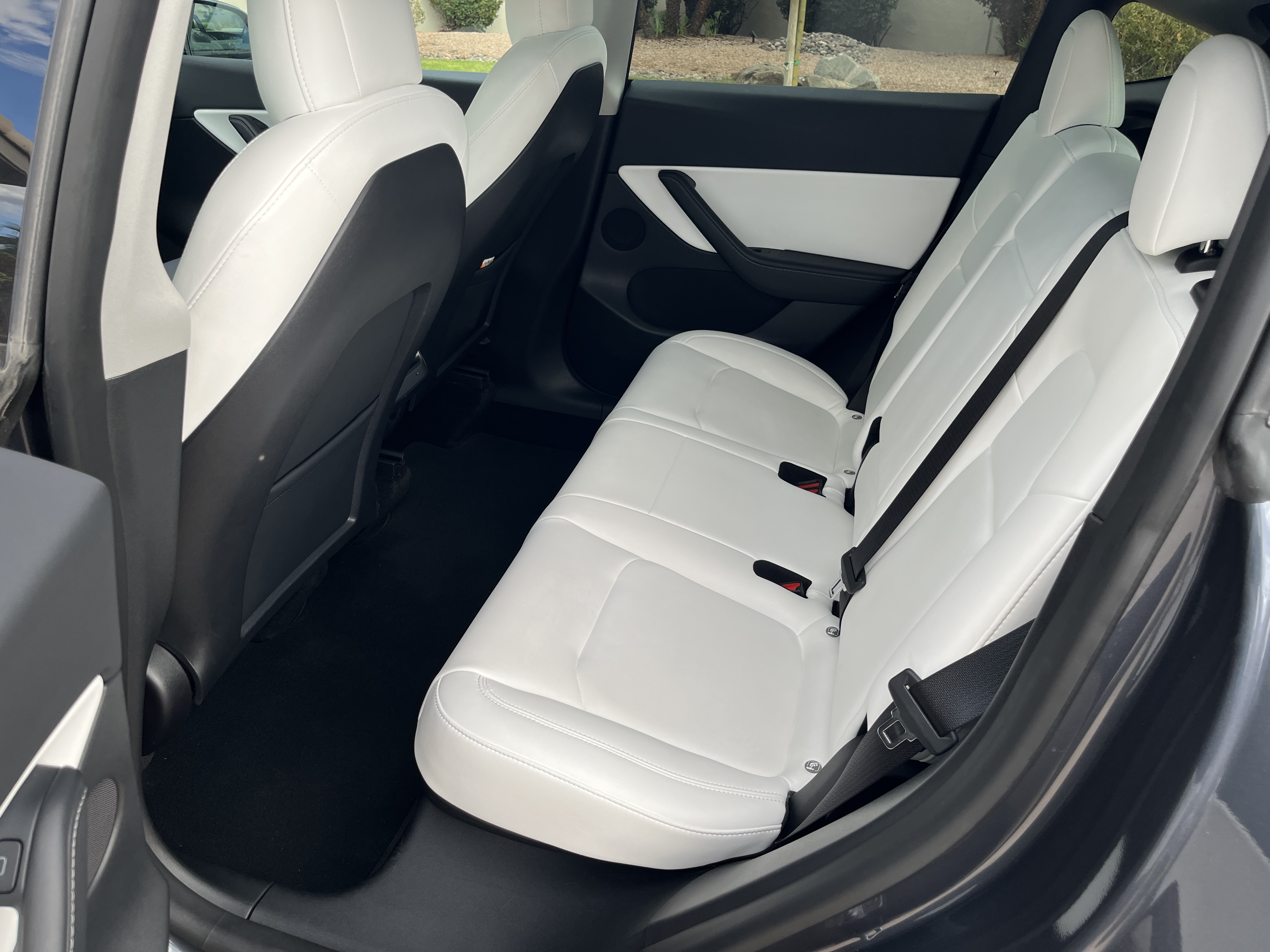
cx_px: 635
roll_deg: +0.5
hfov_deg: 67.3
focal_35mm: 26
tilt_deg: -27.4
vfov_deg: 53.1
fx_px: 954
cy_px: 476
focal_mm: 5.1
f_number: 1.6
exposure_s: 1/430
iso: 50
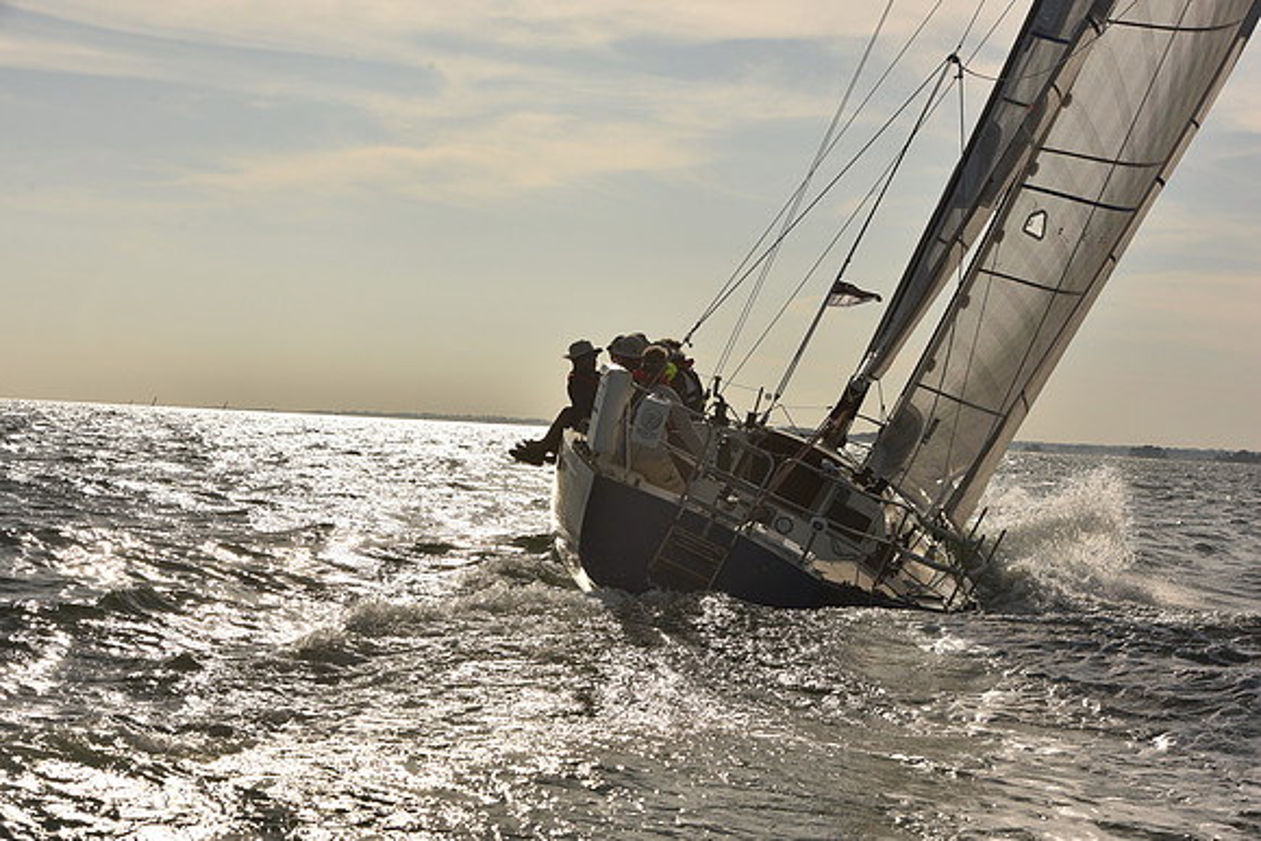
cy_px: 420
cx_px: 630
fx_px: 2452
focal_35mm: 70
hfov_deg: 28.8
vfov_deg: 19.5
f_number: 11
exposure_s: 1/640
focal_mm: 70
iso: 250
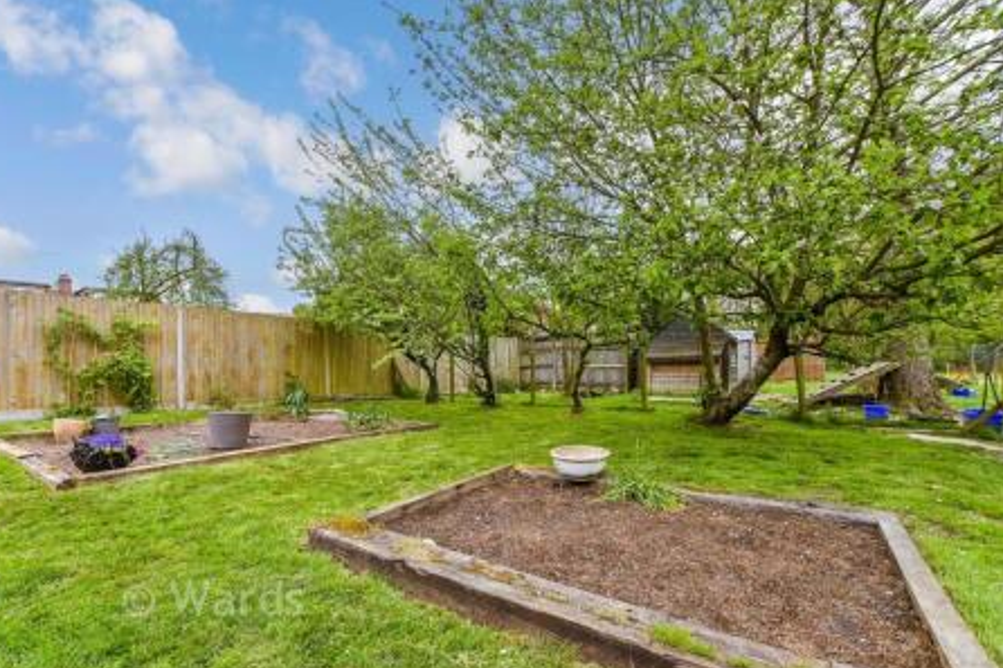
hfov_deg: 96.6
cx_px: 470
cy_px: 354
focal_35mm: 16
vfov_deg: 73.6
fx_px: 446
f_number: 8
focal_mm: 10
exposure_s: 1/100
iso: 160
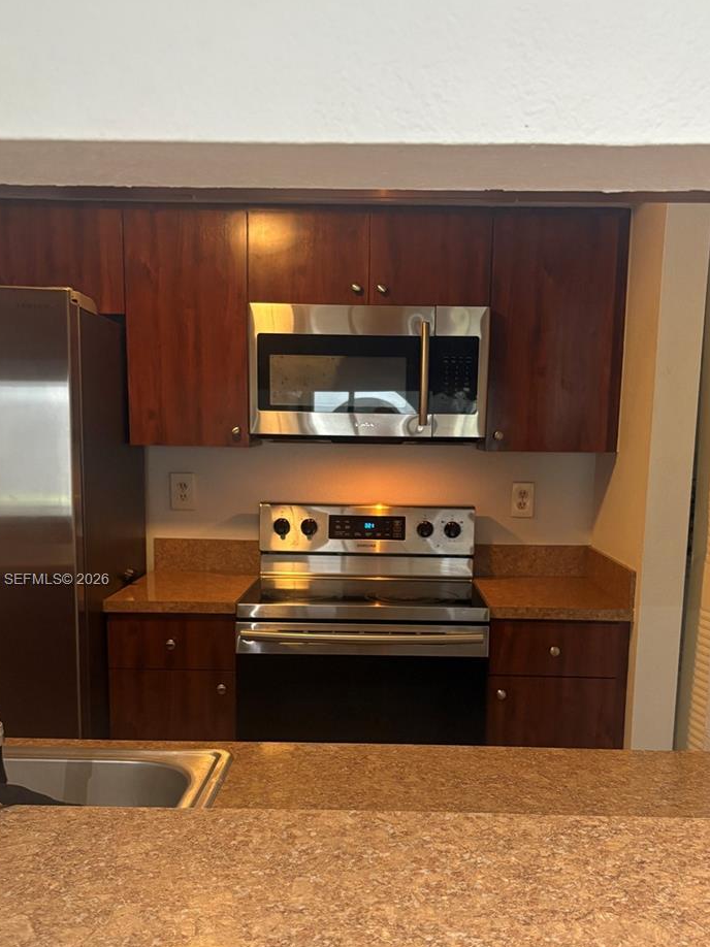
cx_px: 383
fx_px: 930
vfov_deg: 53.5
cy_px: 581
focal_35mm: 34
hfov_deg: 41.7
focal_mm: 5.96
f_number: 1.6
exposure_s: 1/60
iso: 250
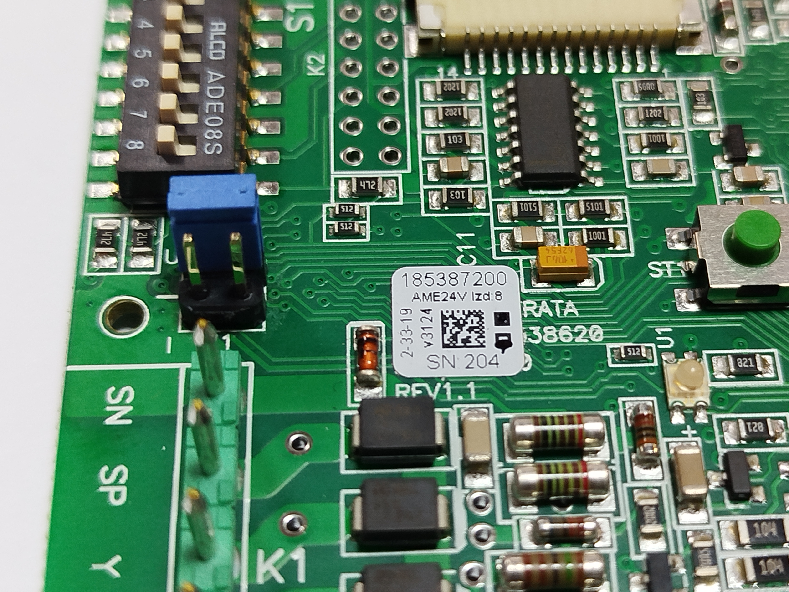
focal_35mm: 58
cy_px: 313
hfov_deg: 33.2
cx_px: 456
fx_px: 1322
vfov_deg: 25.2
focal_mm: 5.31
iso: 200
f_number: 1.7
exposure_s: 1/33
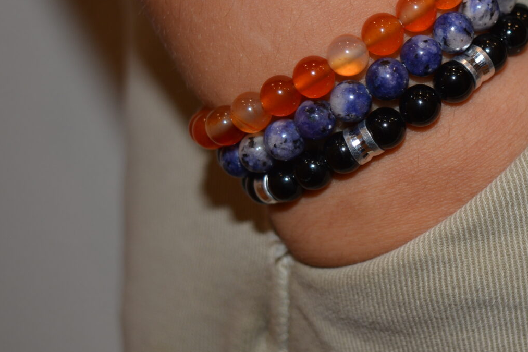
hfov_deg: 22.0
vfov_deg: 15.0
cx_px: 441
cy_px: 119
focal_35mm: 91
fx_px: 1334
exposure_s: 1/60
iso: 100
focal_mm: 30
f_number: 4.2
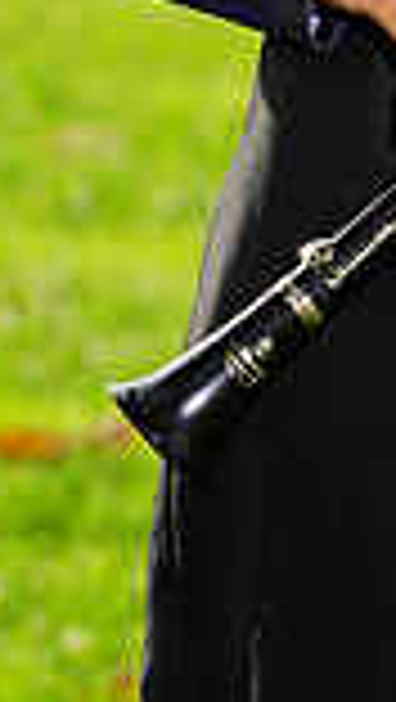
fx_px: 14250
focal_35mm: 765
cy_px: -396
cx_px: 554
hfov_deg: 1.6
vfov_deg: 2.8
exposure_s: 1/200
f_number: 7.1
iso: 100
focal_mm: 196
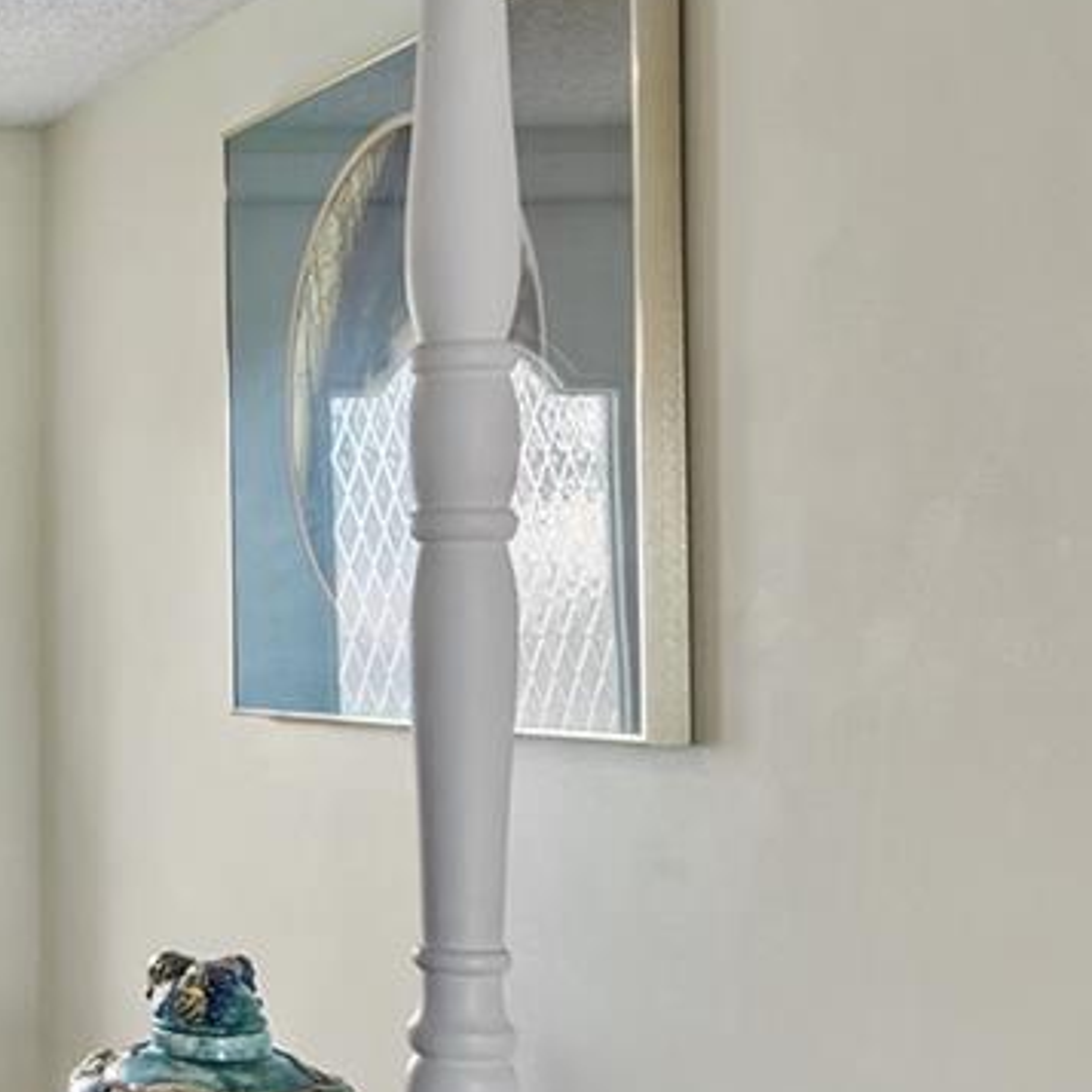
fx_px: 2245
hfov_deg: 20.5
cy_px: 560
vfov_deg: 27.3
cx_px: -808
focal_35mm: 63
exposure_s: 1.3
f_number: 14
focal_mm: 11
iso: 200
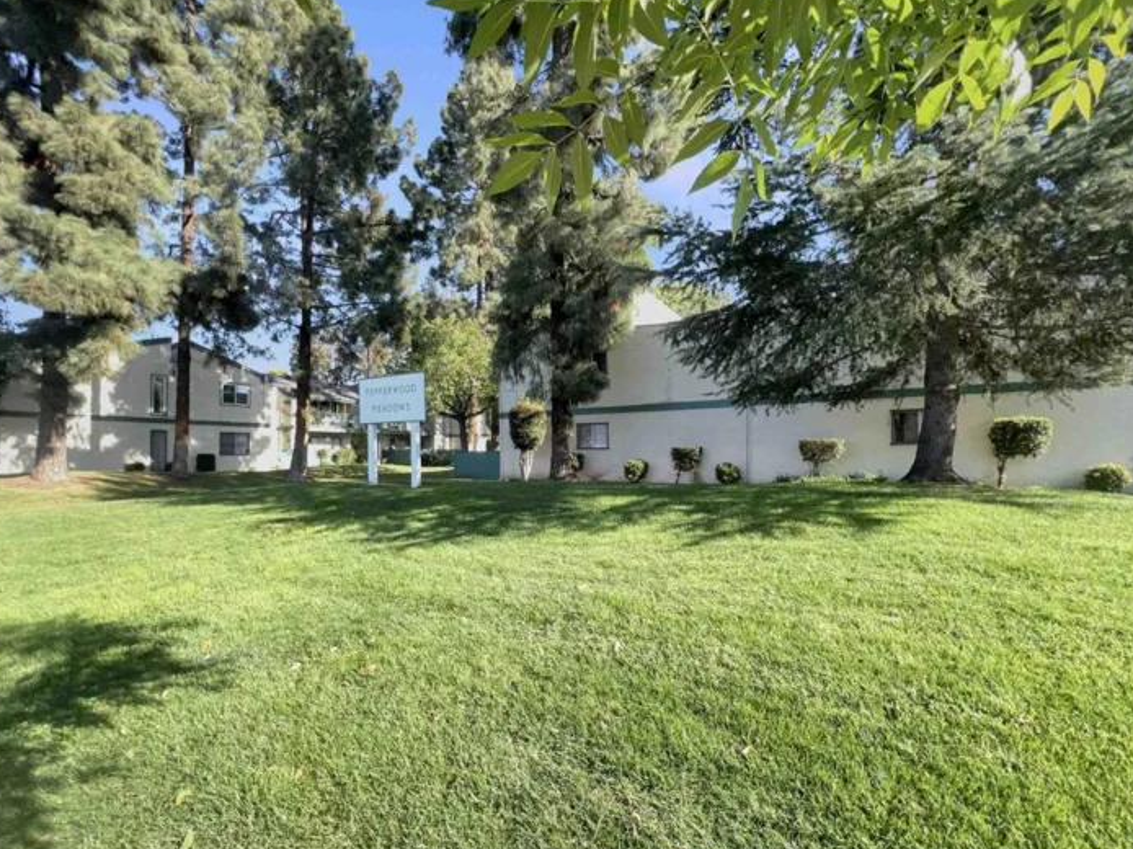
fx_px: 458
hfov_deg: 102.1
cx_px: 559
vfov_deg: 85.6
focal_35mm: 14
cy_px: 410
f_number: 1.8
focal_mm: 1.57
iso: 100
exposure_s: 1/1074
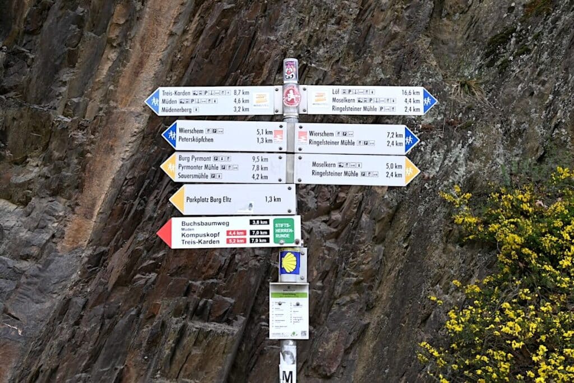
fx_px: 558
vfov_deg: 37.9
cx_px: 287
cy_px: 192
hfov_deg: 54.4
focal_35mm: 35
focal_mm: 35
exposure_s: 1/250
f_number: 5.6
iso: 140
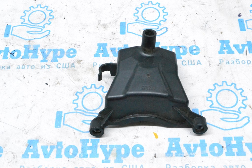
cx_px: 126
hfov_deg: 41.1
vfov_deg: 28.1
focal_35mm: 48
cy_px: 84
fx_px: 336
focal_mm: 32
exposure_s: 1/125
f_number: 10
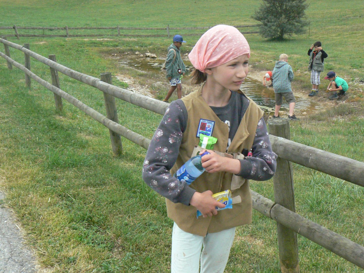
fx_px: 515
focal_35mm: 49
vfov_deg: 29.7
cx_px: 182
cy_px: 136
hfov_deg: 38.9
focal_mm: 8.1
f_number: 8
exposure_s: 1/400
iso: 400
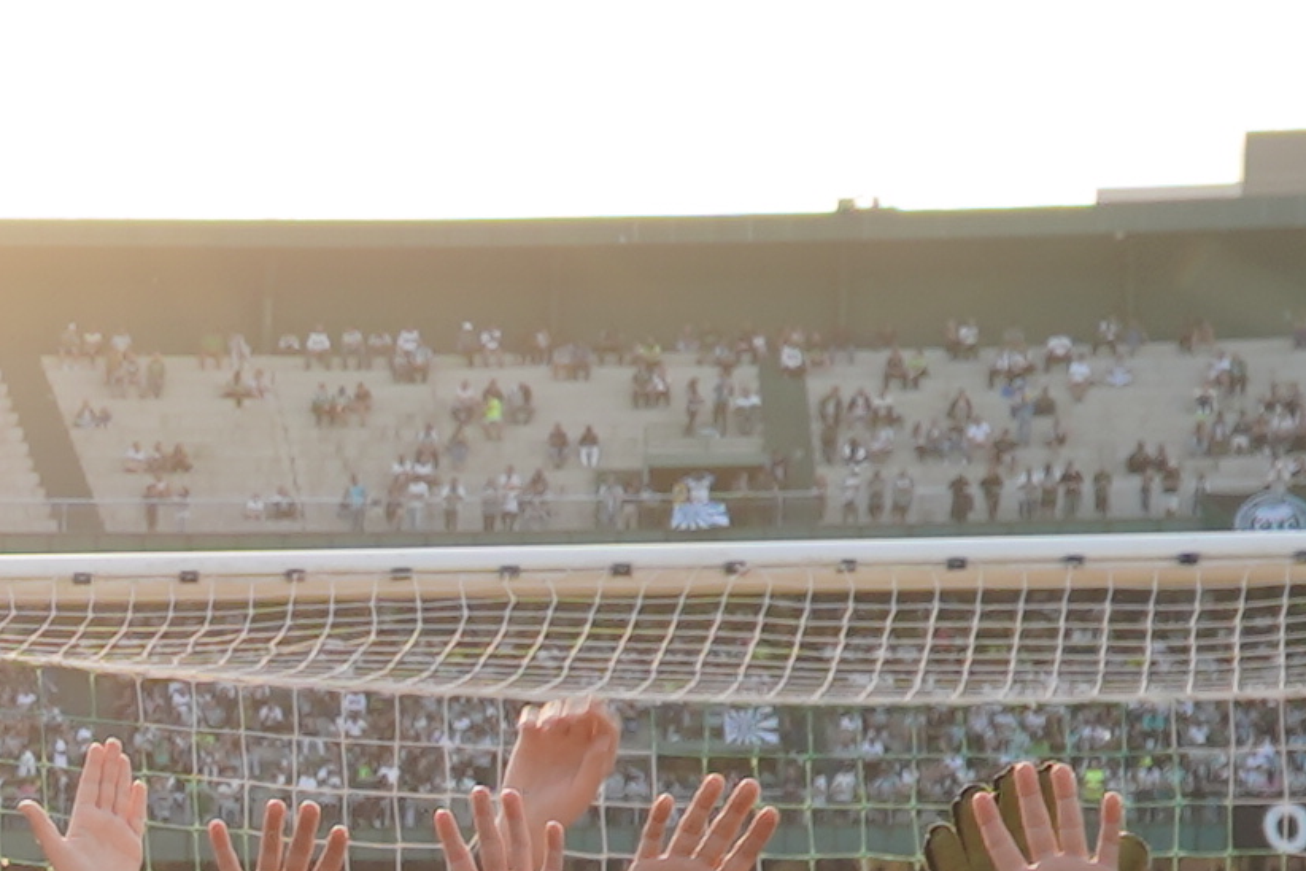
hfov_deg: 12.5
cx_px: -535
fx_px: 5731
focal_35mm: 158
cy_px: 1486
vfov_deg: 8.4
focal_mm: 22
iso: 100
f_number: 4.5
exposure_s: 1/200
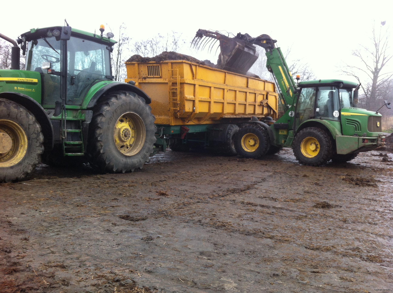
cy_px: 146
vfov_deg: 40.6
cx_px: 196
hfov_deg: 52.7
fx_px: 397
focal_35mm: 35
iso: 80
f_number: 2.8
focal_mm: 3.85
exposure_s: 1/150
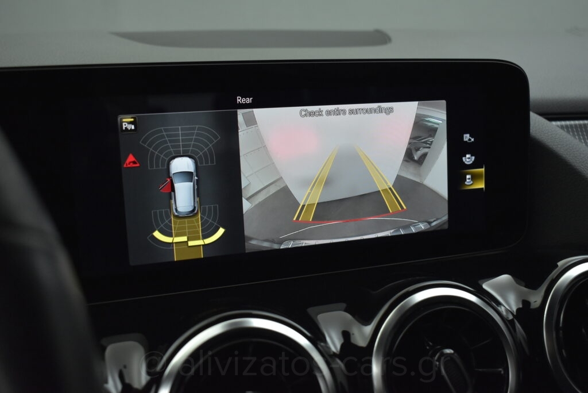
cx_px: 294
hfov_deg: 49.5
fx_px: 637
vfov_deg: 34.3
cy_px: 196
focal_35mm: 39
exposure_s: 1/160
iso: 1600
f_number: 4
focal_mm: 26
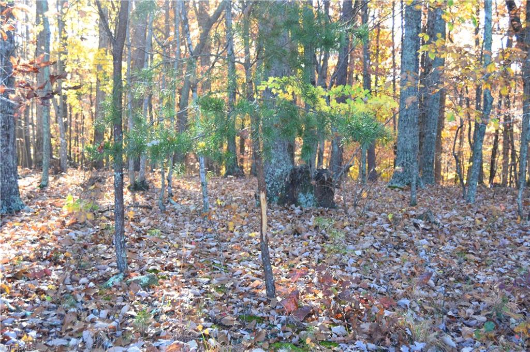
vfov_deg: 28.9
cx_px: 265
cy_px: 176
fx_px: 684
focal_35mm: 46
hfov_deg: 42.4
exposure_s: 1/60
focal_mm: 31
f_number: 5
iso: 200
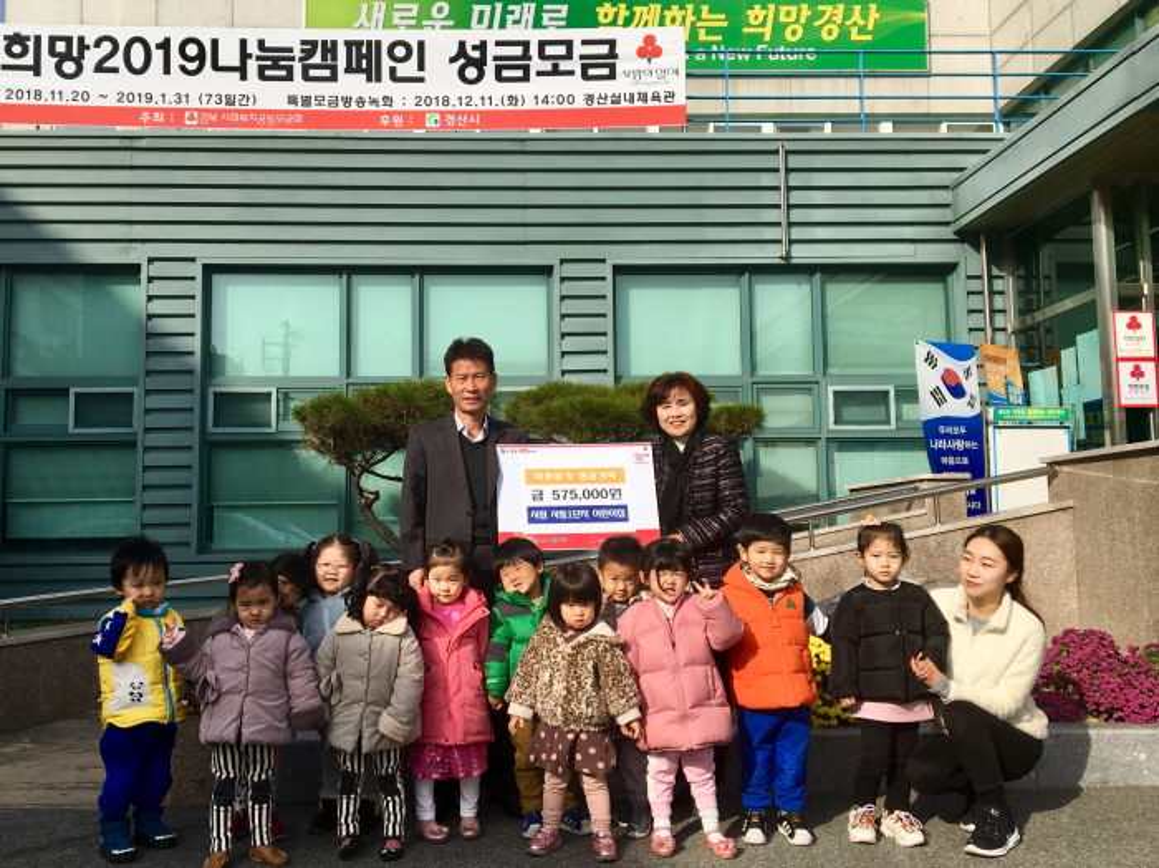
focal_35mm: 29
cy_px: 434
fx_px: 970
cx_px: 580
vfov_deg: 48.2
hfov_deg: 61.7
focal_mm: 4.15
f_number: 2.2
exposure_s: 1/2024
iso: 25
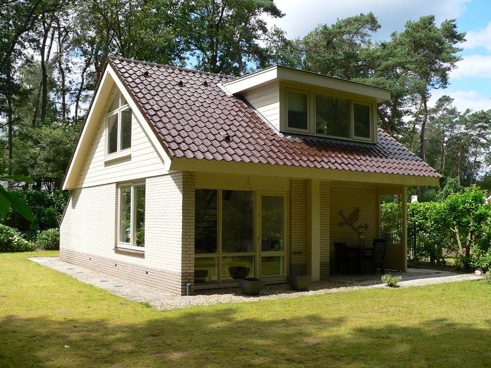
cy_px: 184
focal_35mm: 36
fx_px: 511
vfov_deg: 39.7
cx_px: 246
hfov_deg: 51.4
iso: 80
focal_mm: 6
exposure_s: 1/400
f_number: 4
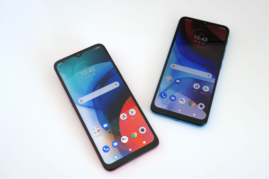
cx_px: 134
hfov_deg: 45.4
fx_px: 321
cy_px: 90
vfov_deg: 31.2
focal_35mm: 43
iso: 200
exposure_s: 1/80
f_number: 4
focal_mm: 15.8
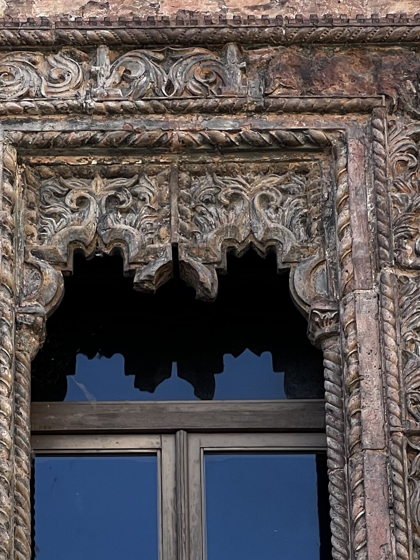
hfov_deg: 6.9
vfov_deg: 9.1
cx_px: 161
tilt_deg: +31.4
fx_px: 3462
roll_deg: +0.9
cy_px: 651
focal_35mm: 214
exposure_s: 1/145
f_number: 2.8
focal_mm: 9
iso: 32
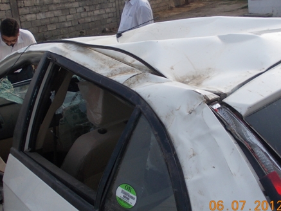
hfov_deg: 45.8
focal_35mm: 41
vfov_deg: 35.1
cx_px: 143
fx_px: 333
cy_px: 87
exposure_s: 1/250
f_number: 5.4
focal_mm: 4
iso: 80
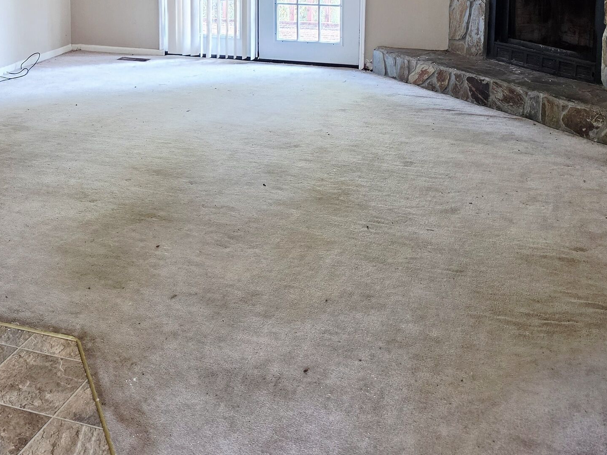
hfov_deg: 38.1
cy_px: -3
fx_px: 859
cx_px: 165
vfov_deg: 27.9
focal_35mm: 49
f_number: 1.4
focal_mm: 6.5
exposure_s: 1/120
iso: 200
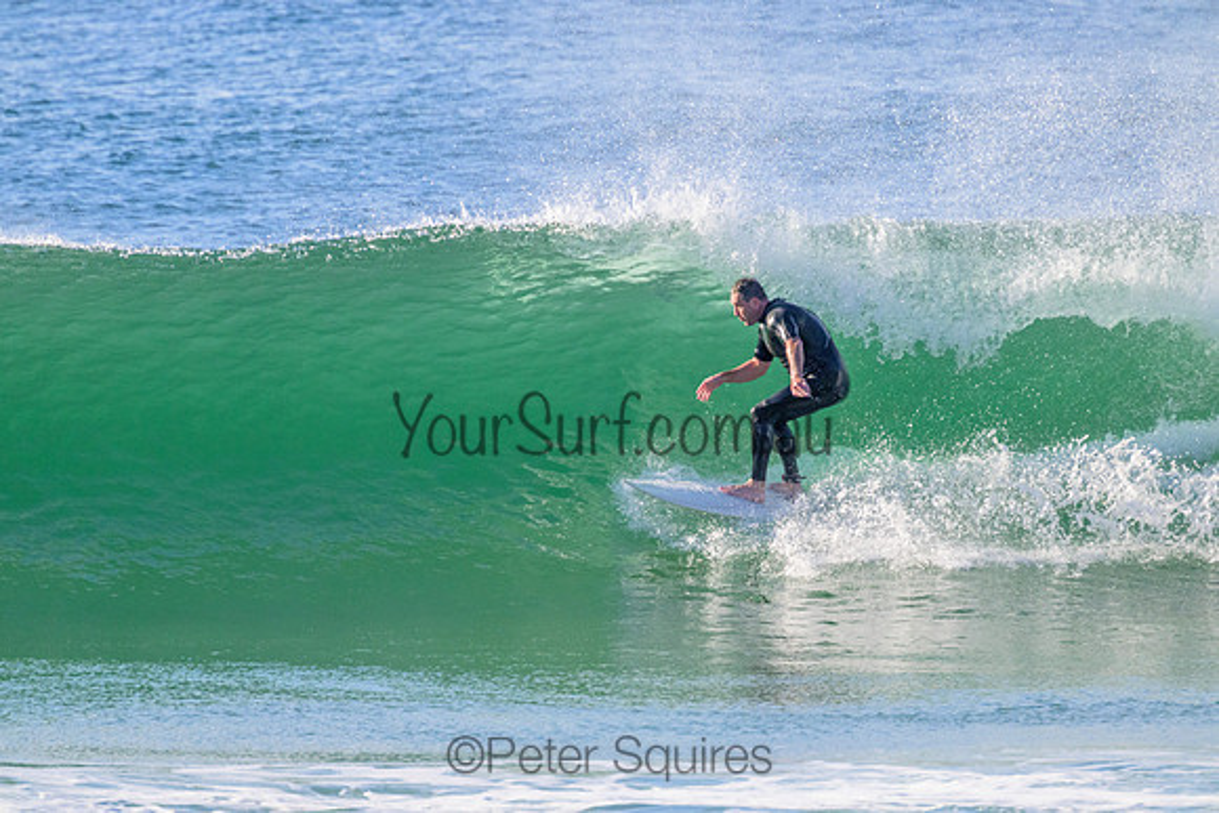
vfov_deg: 1.7
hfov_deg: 2.6
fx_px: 27094
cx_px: 610
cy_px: 406
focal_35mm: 800
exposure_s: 1/2000
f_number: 11
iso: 2800
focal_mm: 800
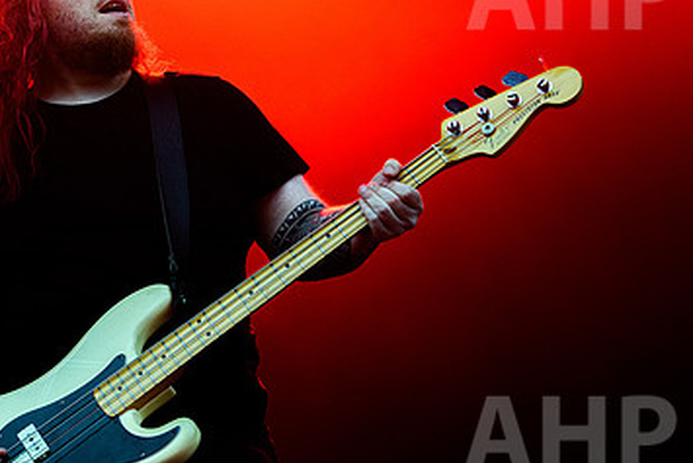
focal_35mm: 151
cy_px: 177
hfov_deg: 13.5
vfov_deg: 9.1
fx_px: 2908
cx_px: 168
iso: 6400
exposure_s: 1/250
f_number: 4
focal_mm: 80
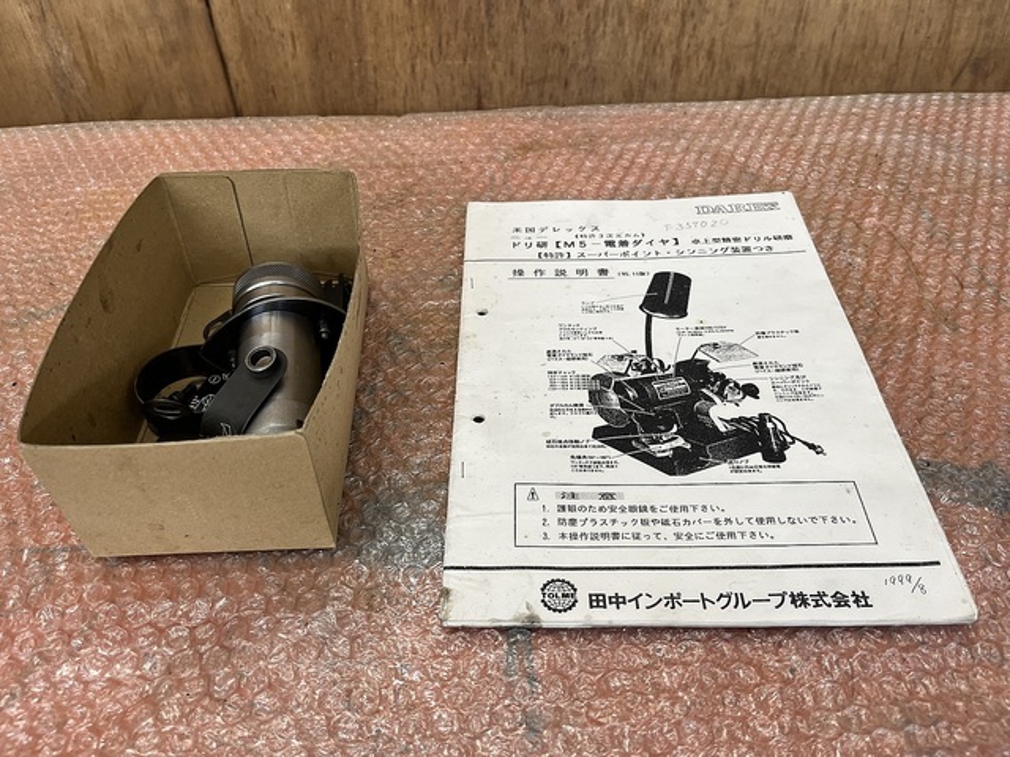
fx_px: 759
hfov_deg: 67.3
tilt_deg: -46.6
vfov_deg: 53.1
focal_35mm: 26
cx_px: 505
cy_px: 378
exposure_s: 1/121
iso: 125
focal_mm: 5.1
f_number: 1.6
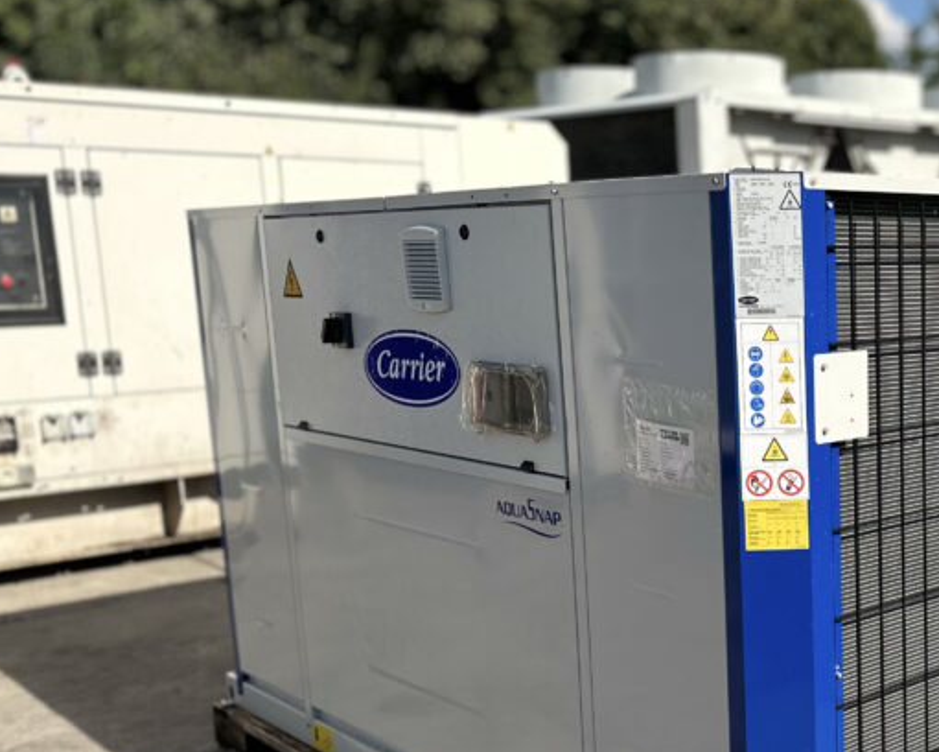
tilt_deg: -10.7
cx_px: 884
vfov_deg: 31.8
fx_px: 1306
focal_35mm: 47
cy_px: 505
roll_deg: +0.5
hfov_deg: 36.5
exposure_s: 1/4545
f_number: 1.78
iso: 80
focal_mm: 6.86
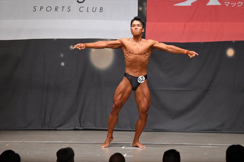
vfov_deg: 6.8
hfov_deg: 10.2
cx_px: 122
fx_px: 1368
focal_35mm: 202
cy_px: 81
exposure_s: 1/400
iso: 6400
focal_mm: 135
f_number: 5.6
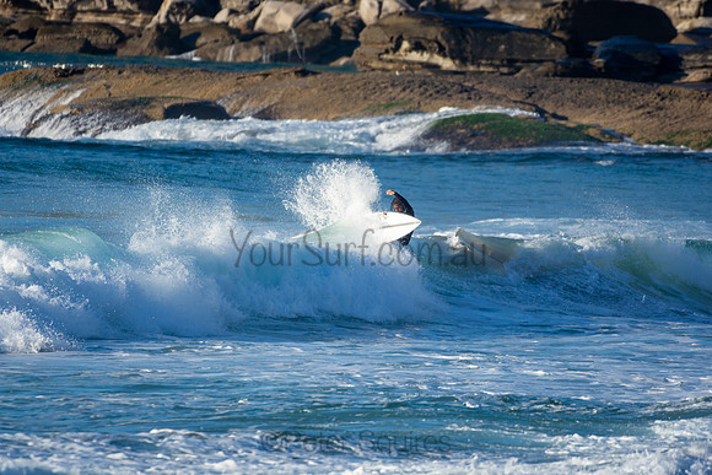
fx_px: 14836
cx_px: 356
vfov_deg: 1.8
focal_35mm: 750
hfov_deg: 2.7
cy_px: 238
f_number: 5.6
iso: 140
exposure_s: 1/640
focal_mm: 500
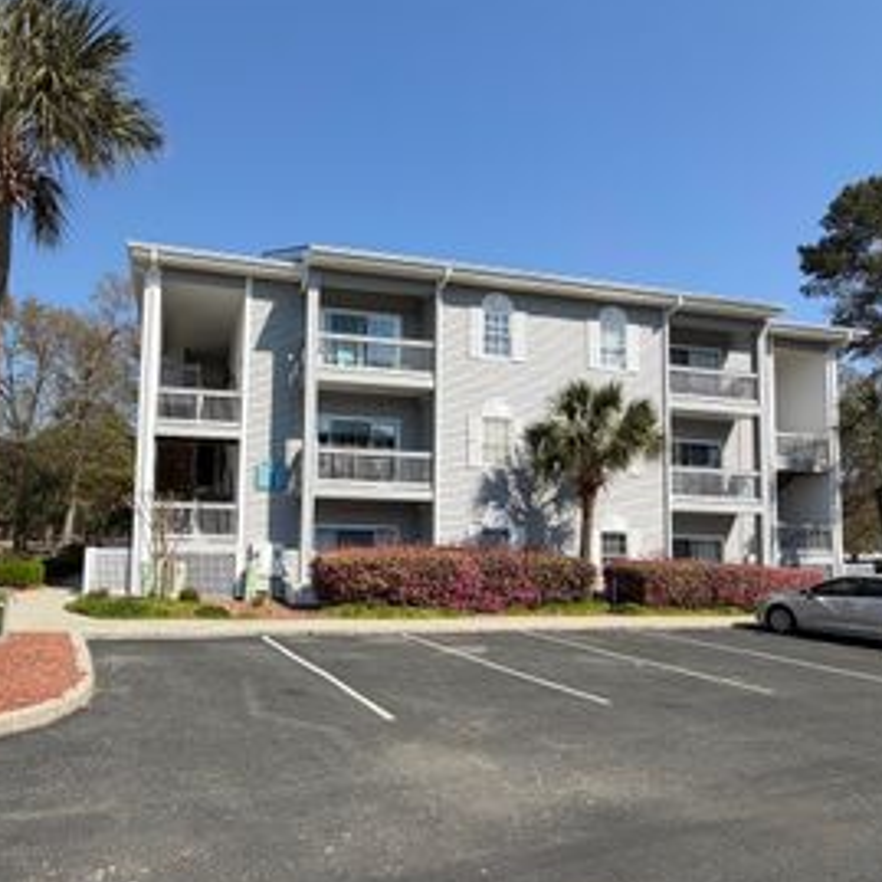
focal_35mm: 23
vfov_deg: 67.1
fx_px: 663
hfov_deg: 66.3
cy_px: 490
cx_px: 331
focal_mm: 2.22
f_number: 2.2
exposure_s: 1/799
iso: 20
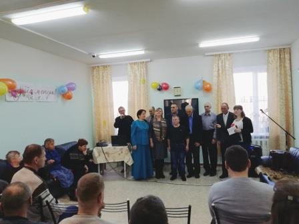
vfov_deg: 51.4
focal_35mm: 27
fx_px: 233
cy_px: 112
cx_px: 150
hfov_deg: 65.3
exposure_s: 1/50
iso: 80
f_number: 2.2
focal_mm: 3.21
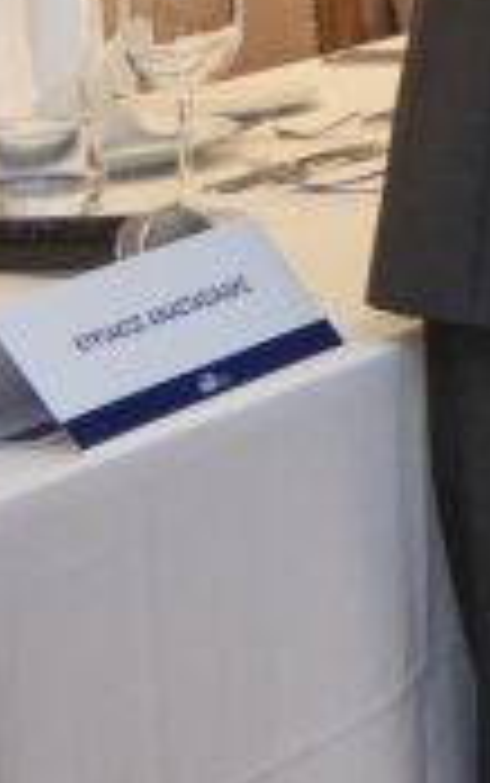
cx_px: 3012
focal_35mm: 212
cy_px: -614
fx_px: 4522
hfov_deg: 4.5
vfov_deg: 9.4
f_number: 2.8
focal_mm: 17.6
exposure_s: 1/125
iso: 1000
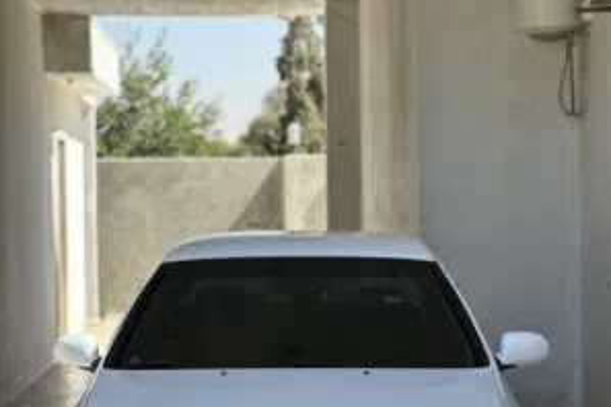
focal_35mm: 108
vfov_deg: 12.7
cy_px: 278
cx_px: 307
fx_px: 1833
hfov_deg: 18.9
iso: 32
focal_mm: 9
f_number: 2.8
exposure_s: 1/374
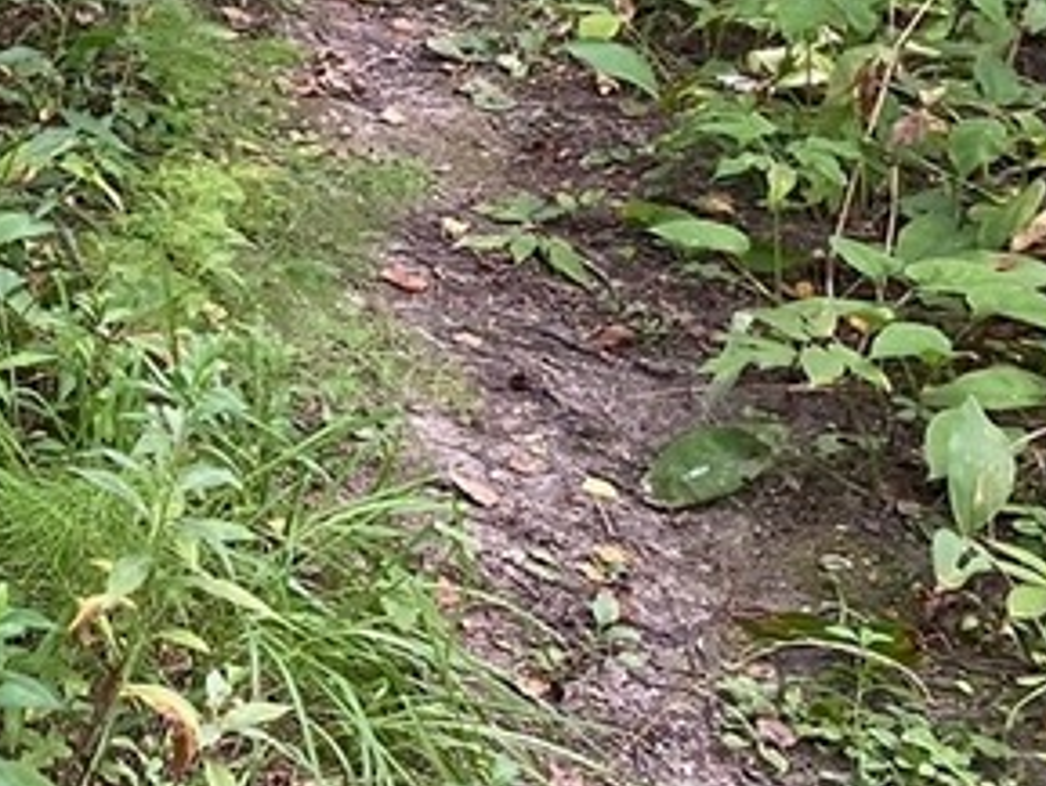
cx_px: -637
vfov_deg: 15.5
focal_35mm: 92
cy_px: -134
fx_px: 2781
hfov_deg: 18.3
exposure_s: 1/69
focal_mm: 4.25
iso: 125
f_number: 1.8
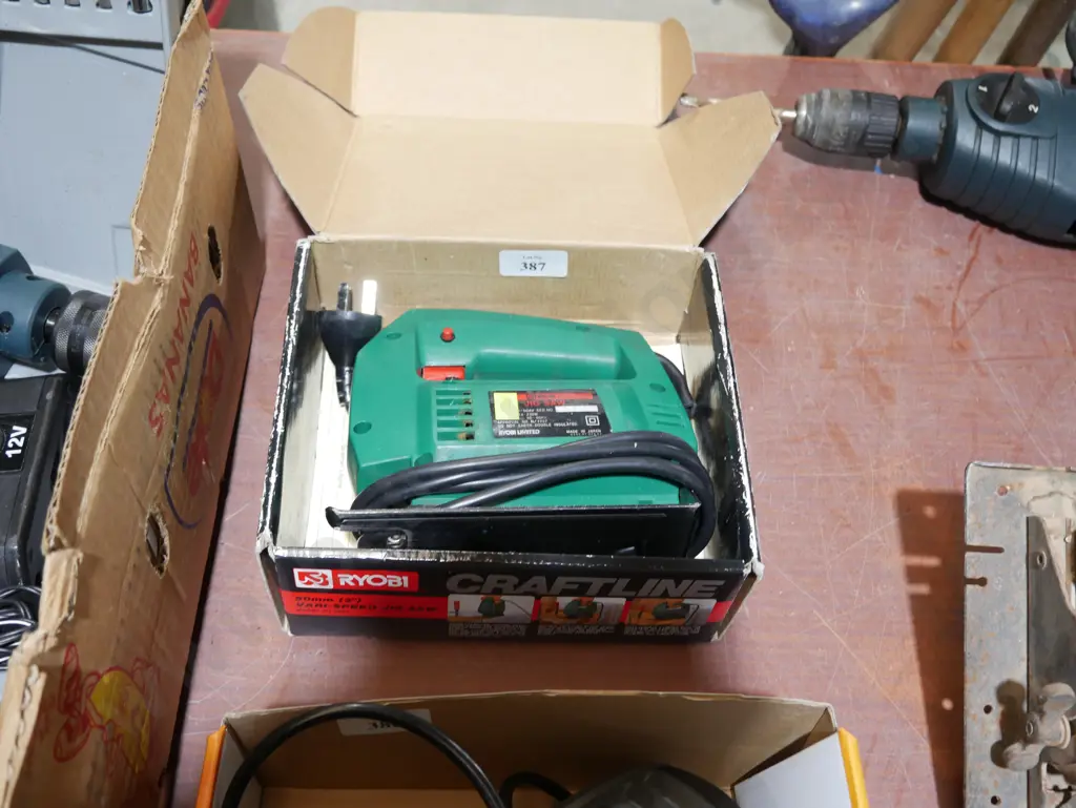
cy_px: 404
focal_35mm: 34
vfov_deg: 41.8
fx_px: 1057
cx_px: 538
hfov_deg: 53.9
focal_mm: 17
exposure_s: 1/60
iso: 640
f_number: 4
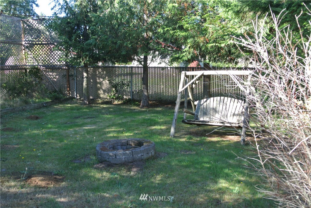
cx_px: 156
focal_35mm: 42
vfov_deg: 32.0
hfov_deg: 46.4
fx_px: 363
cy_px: 104
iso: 200
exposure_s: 1/125
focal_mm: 15.7
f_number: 4.5
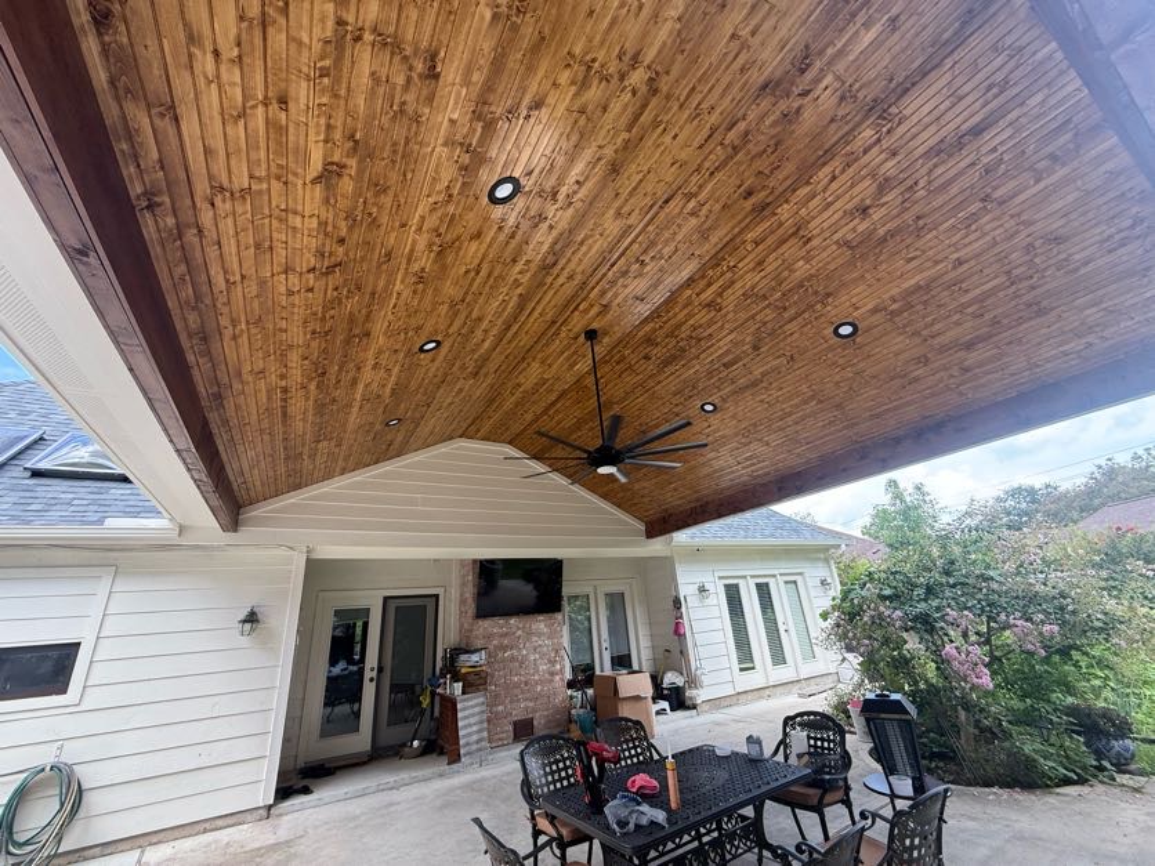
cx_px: 578
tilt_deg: +24.9
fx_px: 467
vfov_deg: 85.7
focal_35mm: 14
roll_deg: +4.5
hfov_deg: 102.1
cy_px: 433
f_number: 2.2
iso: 64
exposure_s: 1/139
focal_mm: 2.22
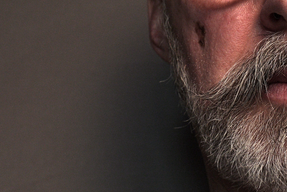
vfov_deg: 13.1
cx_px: 239
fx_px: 829
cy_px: 36
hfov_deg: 19.4
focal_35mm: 104
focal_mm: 50
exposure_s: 1/100
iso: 640
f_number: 9
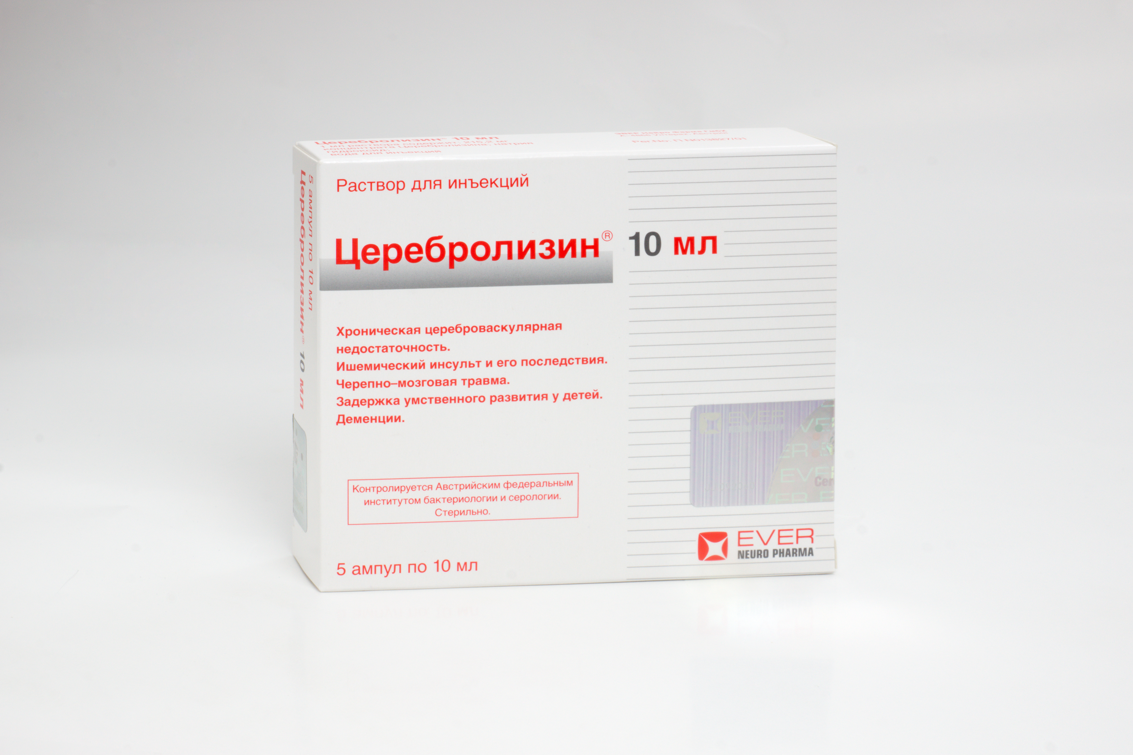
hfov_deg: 29.9
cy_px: 378
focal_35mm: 68
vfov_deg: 20.2
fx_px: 2124
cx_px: 566
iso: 100
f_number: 20
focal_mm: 45
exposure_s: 1/200
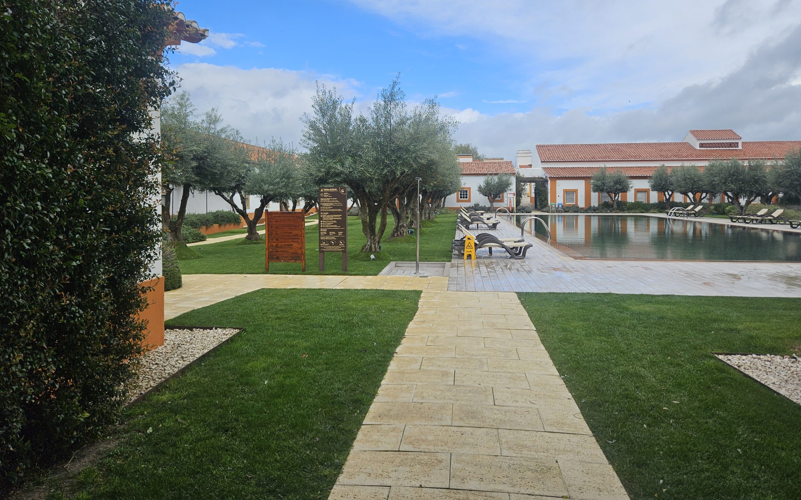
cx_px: 405
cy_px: 206
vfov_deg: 49.0
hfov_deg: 72.6
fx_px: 546
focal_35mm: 25
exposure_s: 1/1742
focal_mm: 5.4
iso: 25
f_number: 1.8
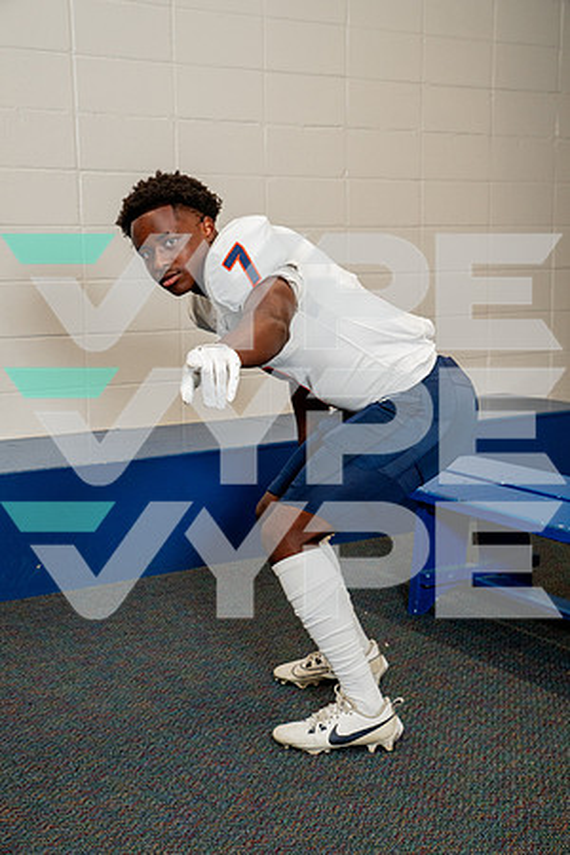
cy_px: 428
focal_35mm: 52
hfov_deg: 26.0
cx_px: 285
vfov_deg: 38.2
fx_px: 1235
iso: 500
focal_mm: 52
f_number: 6.3
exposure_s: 1/160
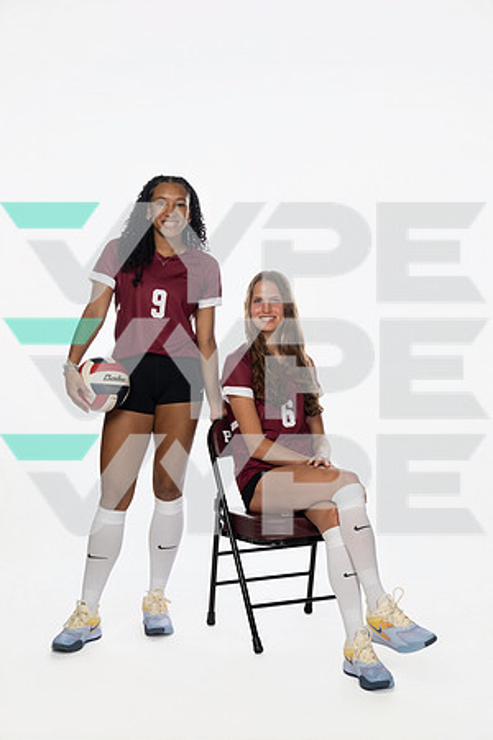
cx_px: 246
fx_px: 1438
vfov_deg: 28.8
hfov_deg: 19.5
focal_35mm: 70
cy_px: 370
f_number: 8
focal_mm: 70
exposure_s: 1/250
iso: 640
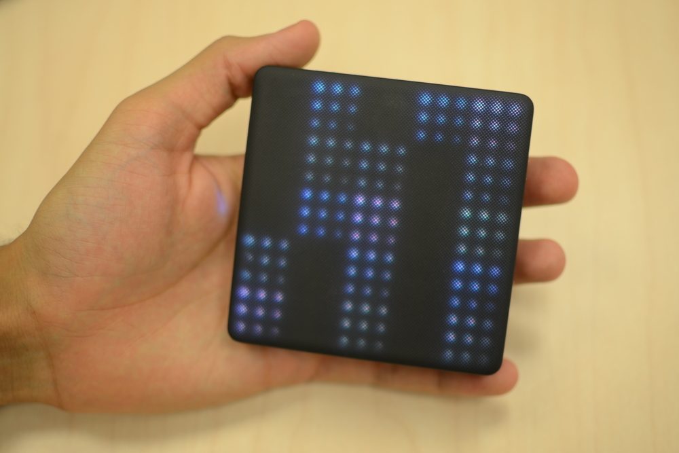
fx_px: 990
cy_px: 226
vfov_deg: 25.8
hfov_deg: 37.8
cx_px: 340
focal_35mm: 52
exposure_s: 1/100
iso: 125
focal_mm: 35
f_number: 1.8
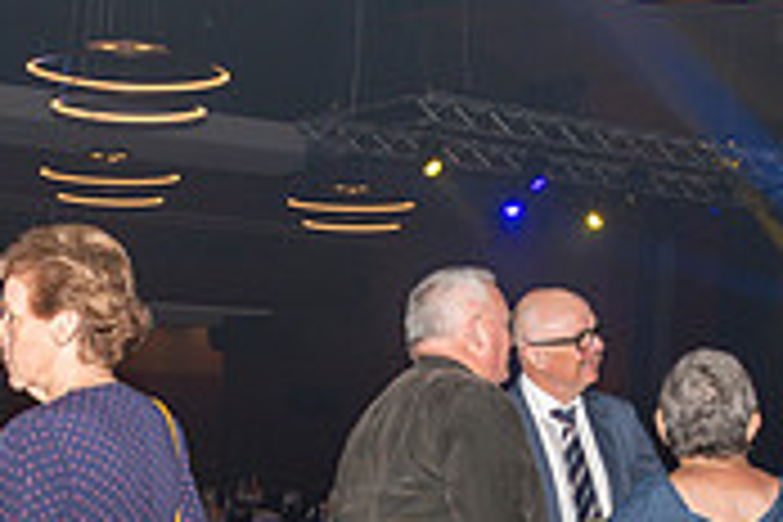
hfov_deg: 23.8
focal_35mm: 85
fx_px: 1849
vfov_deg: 15.5
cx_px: 282
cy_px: 625
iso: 400
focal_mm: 24
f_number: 8
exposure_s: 1/60
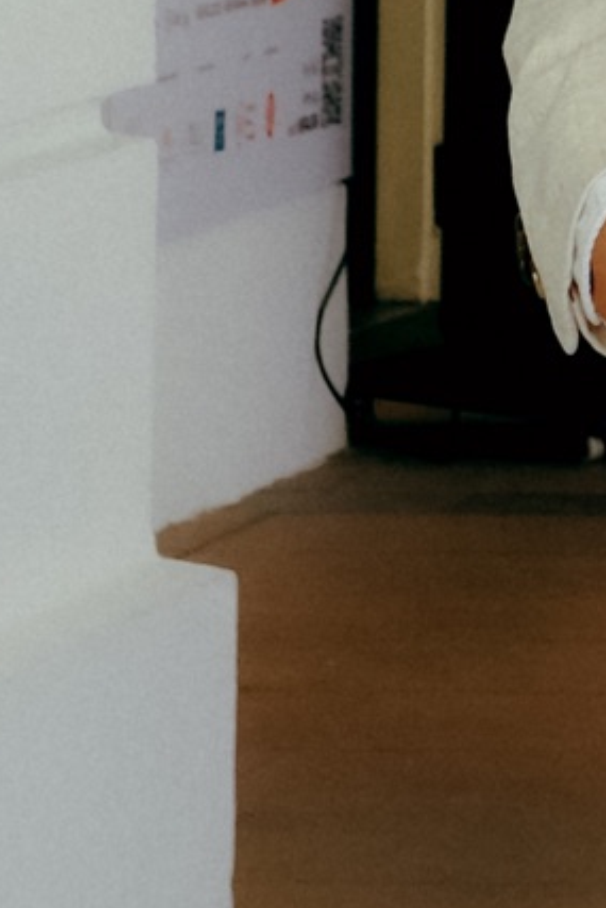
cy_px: -62
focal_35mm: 281
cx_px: 1329
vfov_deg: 7.3
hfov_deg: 4.8
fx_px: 7089
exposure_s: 1/250
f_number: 5.6
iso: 640
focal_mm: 33
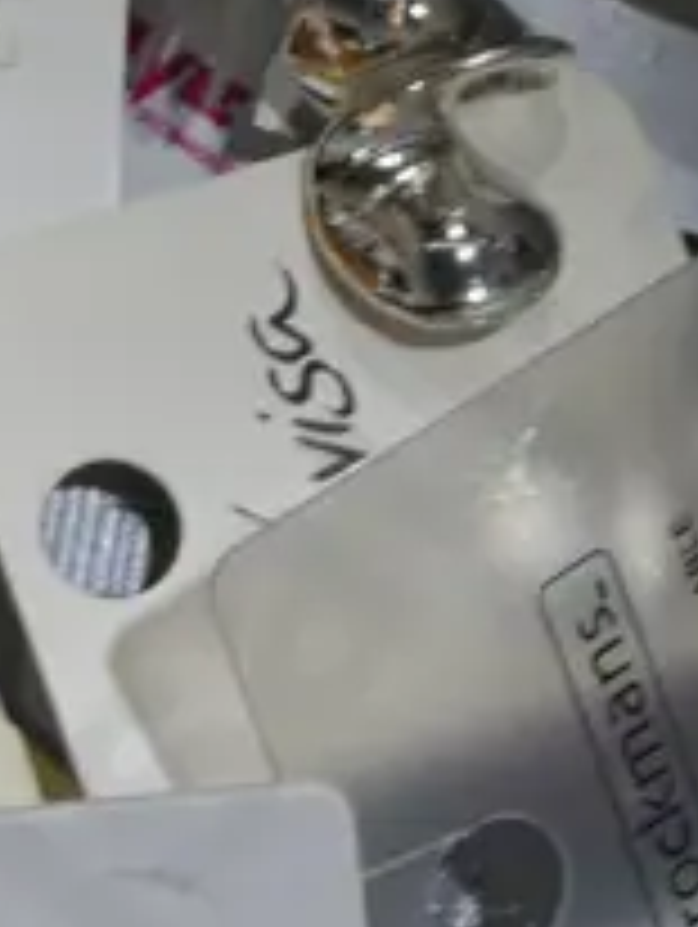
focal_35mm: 199
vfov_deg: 9.9
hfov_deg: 7.5
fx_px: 5339
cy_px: 396
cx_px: 453
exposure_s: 1/60
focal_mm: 20
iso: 320
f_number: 5
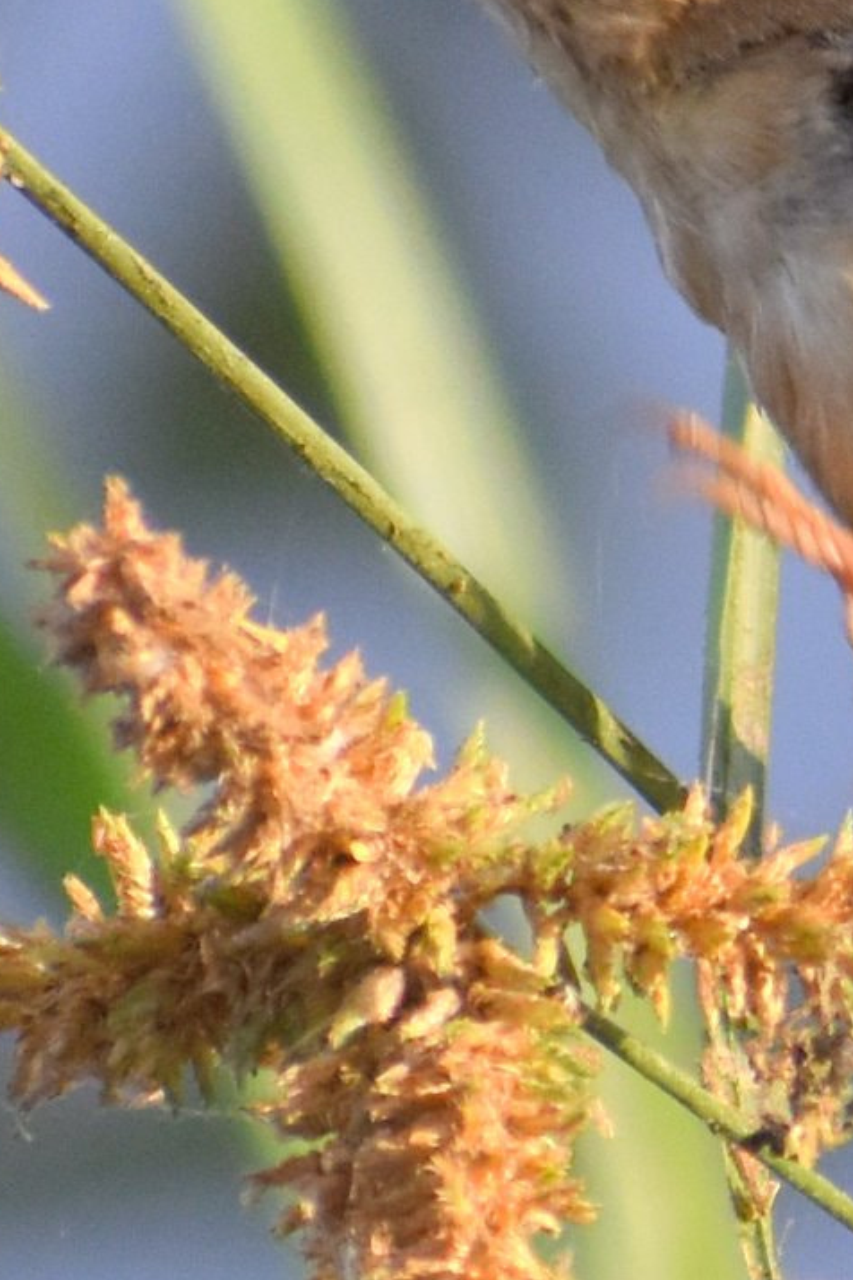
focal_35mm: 1008
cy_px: 565
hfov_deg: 1.4
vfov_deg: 2.0
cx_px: 814
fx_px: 35823
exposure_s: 1/1600
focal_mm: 300
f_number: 6.3
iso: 720
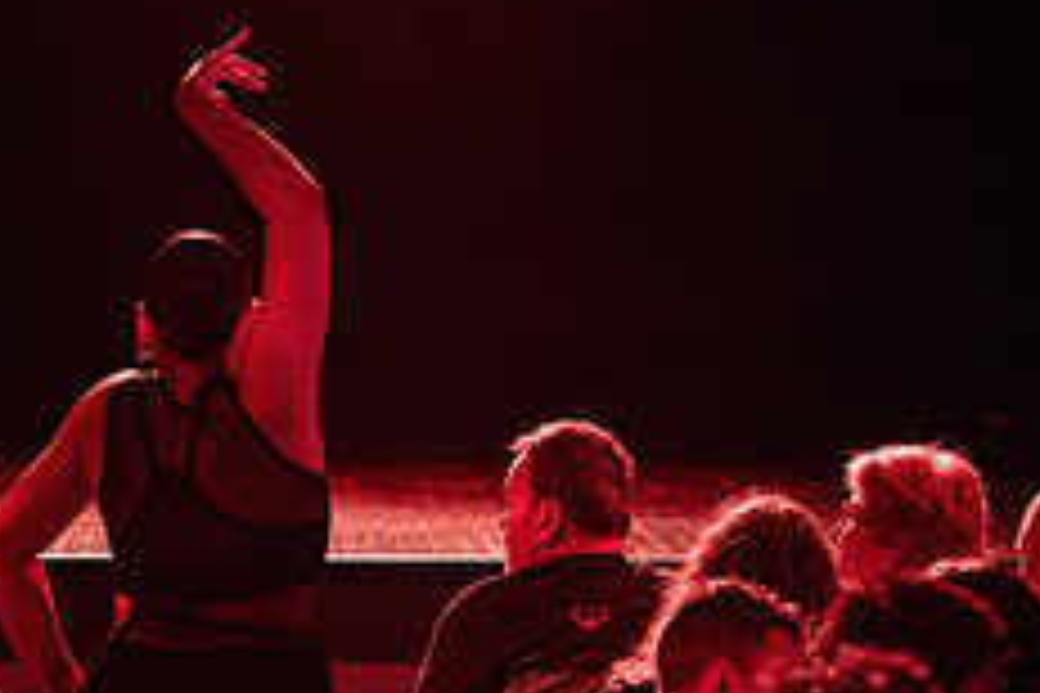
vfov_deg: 5.9
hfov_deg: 8.8
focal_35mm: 234
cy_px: 376
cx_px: 333
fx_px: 6759
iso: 2500
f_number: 2.8
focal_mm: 90
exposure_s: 1/200
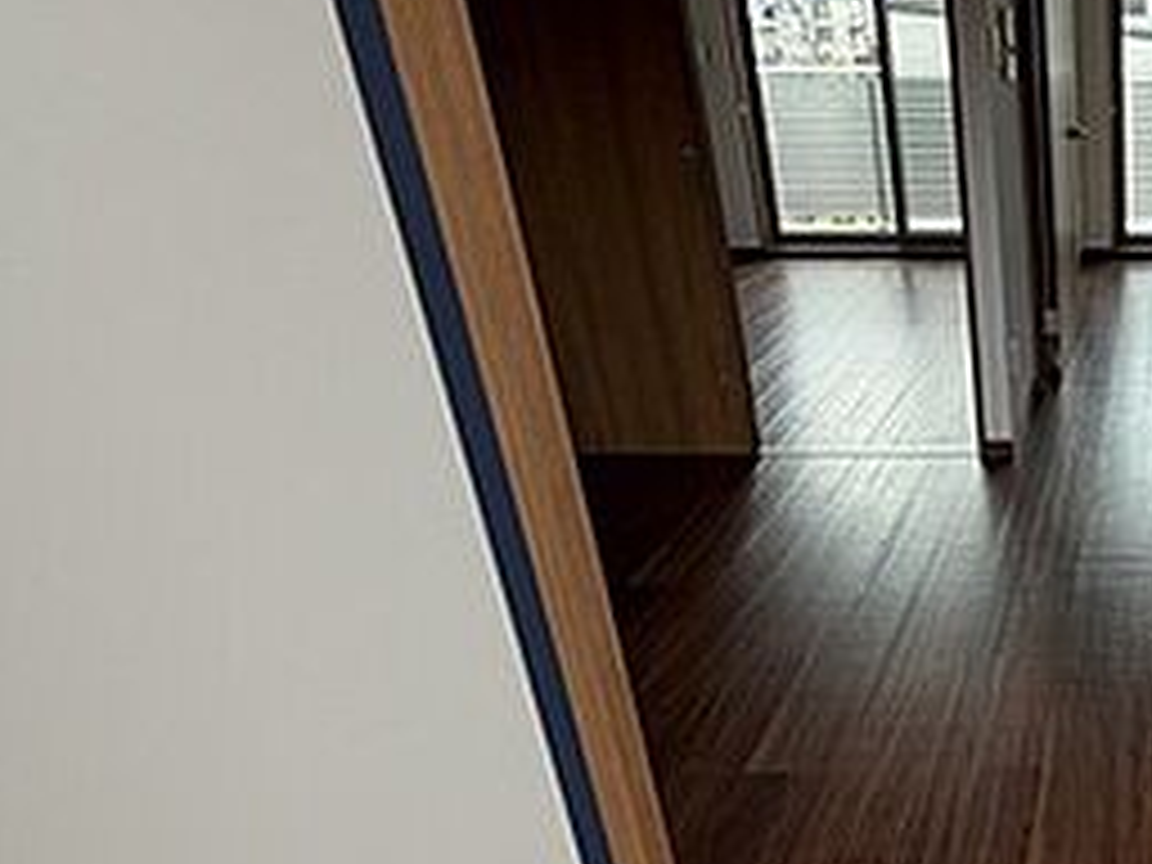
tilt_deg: -26.5
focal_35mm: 35
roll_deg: -0.1
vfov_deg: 40.2
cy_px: 576
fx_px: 1165
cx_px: 1184
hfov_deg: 43.9
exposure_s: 1/149
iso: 40
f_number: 2.2
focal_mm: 2.22
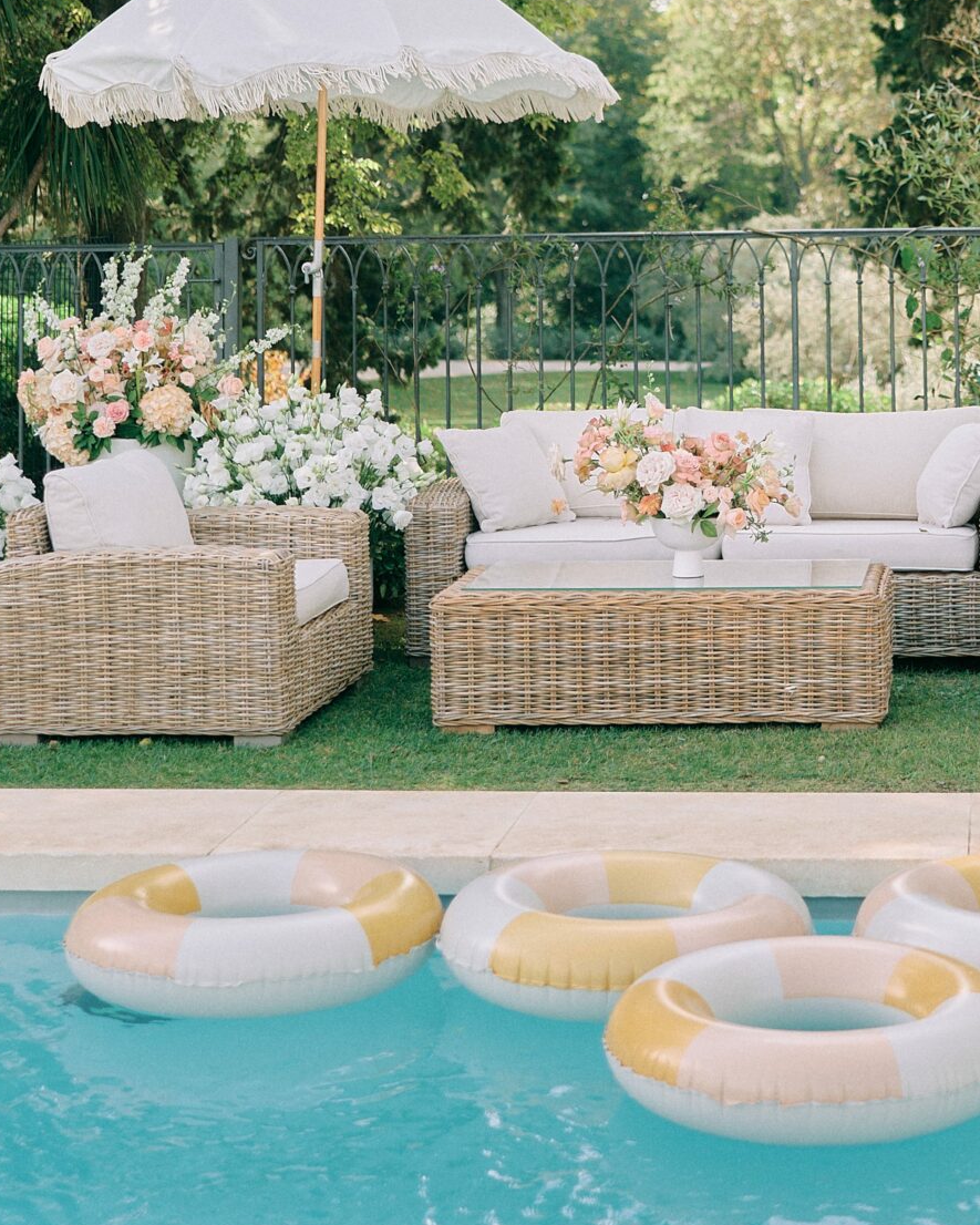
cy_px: 1
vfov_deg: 24.0
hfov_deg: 19.9
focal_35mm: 76
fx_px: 2755
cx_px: 792
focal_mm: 35
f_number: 1.8
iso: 100
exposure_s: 1/1600
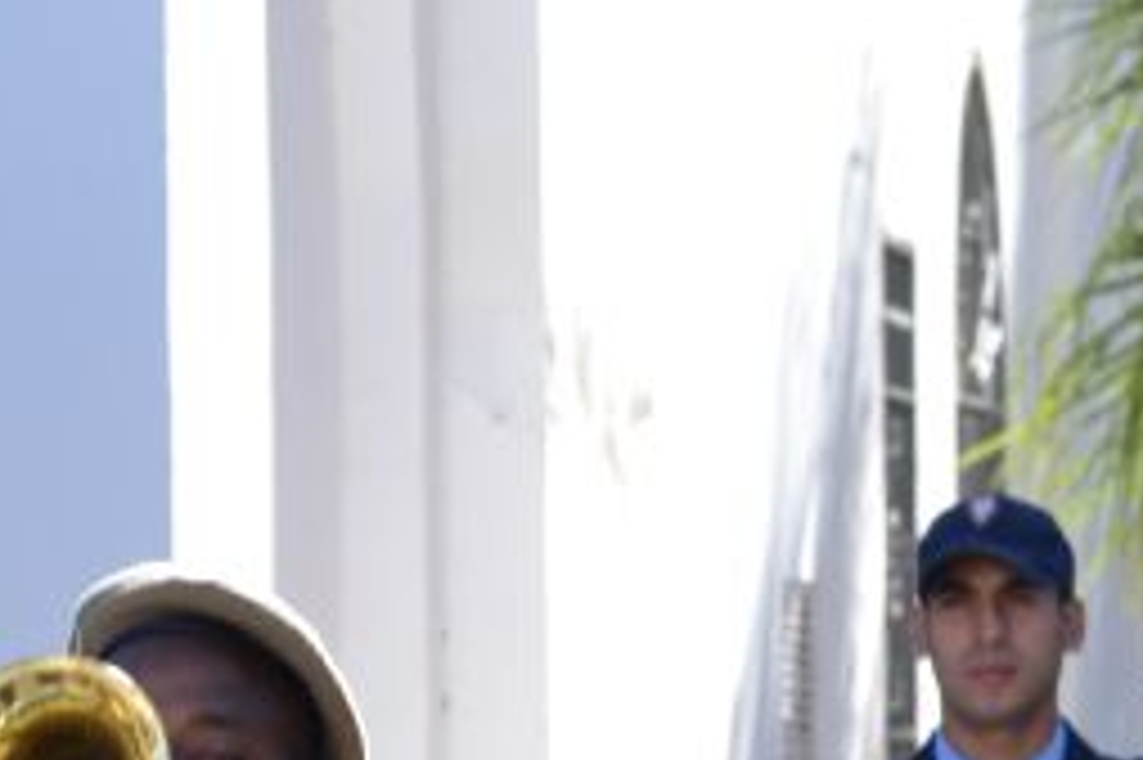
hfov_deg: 5.9
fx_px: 11041
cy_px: 940
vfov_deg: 3.9
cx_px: 945
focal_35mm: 348
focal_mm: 92
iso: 100
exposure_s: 1/160
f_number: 6.3
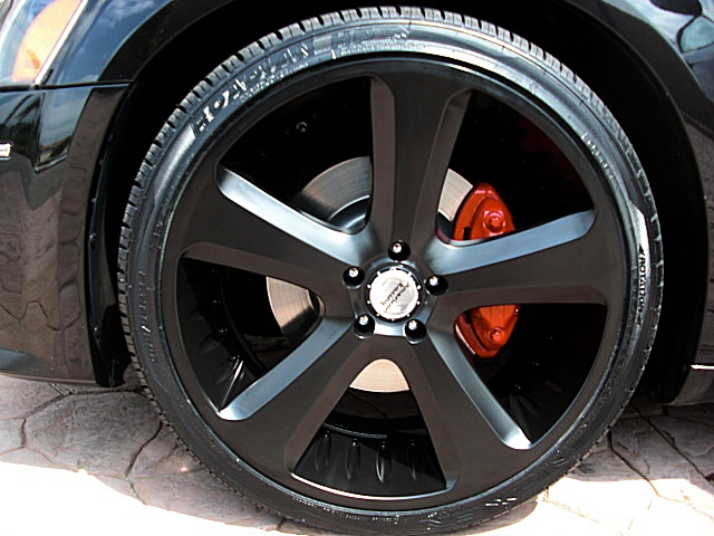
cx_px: 357
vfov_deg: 39.7
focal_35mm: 36
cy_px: 268
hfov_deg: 51.4
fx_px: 743
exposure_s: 1/160
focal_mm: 6.3
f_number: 2.8
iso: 50
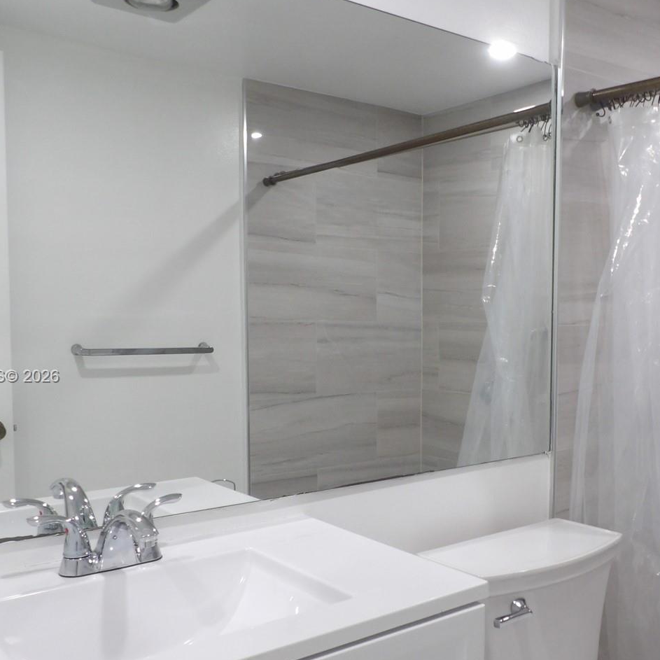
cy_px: 377
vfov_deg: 45.9
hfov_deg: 45.8
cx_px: 401
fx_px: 777
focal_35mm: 36
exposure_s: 1/33
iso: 197
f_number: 2.8
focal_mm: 4.3
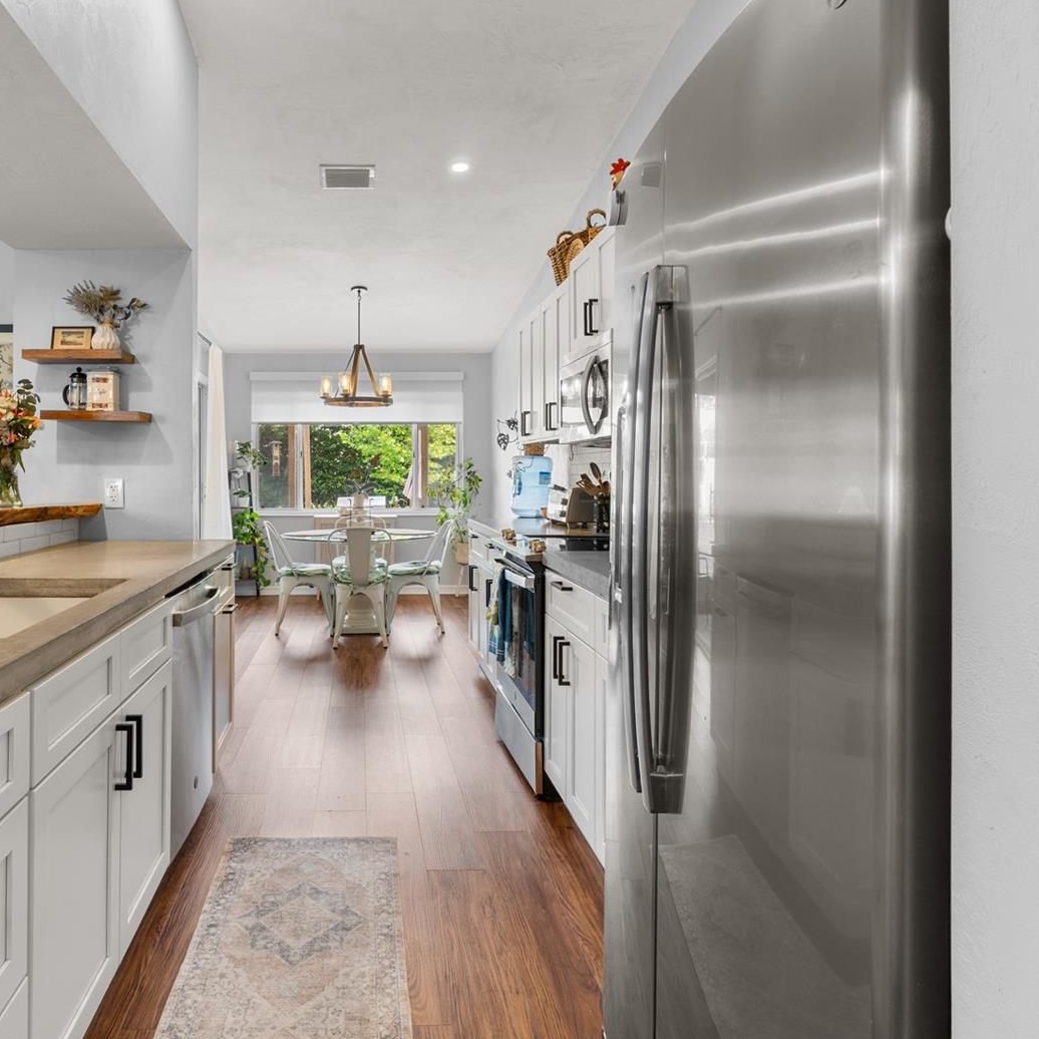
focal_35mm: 22
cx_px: 378
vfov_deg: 70.5
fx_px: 735
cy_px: 509
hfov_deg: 69.2
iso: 100
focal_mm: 11
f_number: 8
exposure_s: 1/1.67
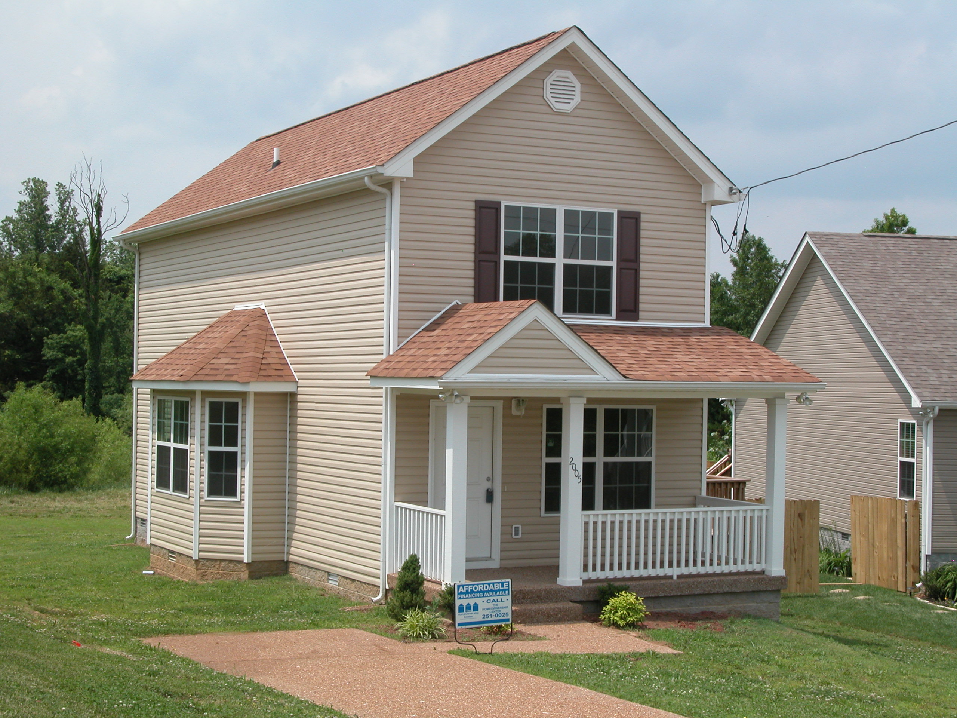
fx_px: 1686
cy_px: 359
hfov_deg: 31.7
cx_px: 478
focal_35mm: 61
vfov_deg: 24.0
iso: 100
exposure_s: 1/426
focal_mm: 15.7
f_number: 6.4
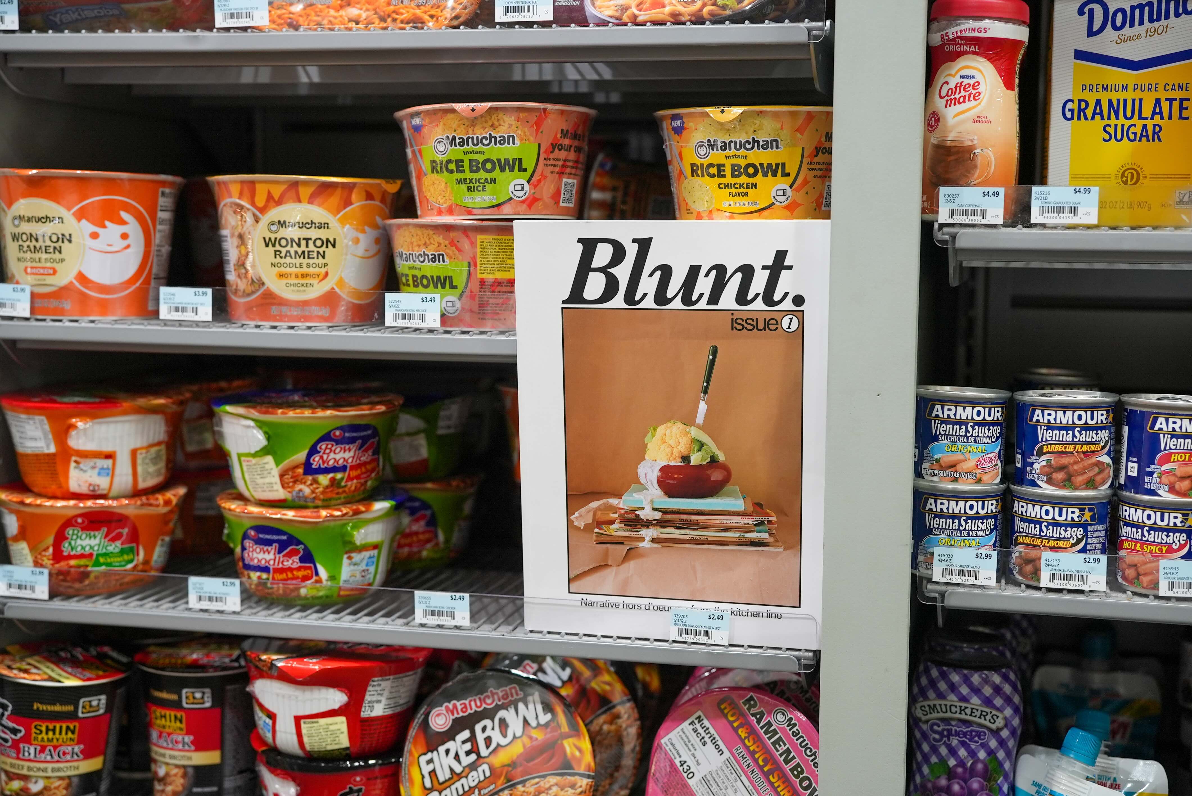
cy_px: 398
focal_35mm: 50
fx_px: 1656
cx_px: 596
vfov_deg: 27.0
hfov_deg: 39.6
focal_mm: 50
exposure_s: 1/160
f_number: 2.8
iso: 1250
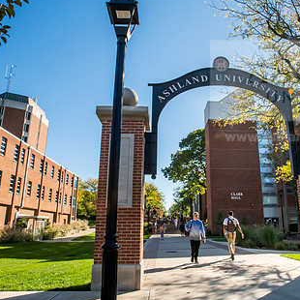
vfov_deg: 59.0
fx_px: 265
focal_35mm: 27
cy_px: 157
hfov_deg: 58.6
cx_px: 181
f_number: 22
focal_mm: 17
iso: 1000
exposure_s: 1/160
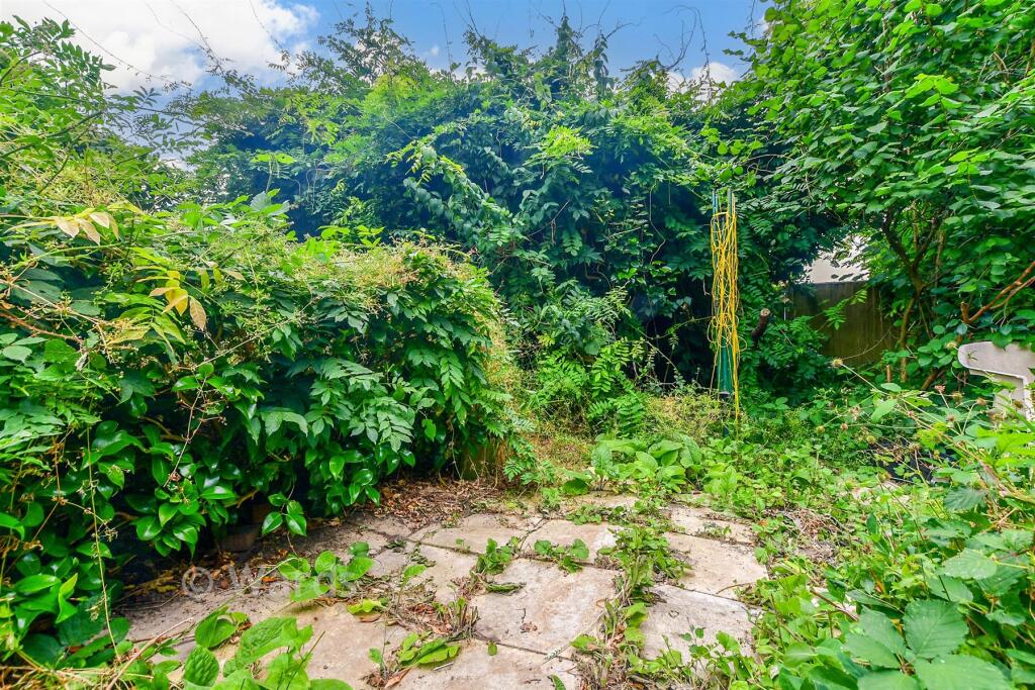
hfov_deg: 100.4
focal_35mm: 15
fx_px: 431
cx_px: 518
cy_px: 345
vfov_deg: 77.3
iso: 160
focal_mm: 10
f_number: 8
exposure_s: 1/100
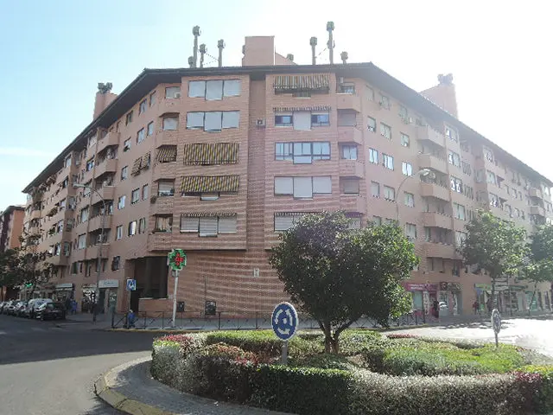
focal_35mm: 24
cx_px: 276
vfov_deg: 56.8
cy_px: 208
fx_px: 383
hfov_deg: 71.6
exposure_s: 1/60
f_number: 2.8
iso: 80
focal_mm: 5.1
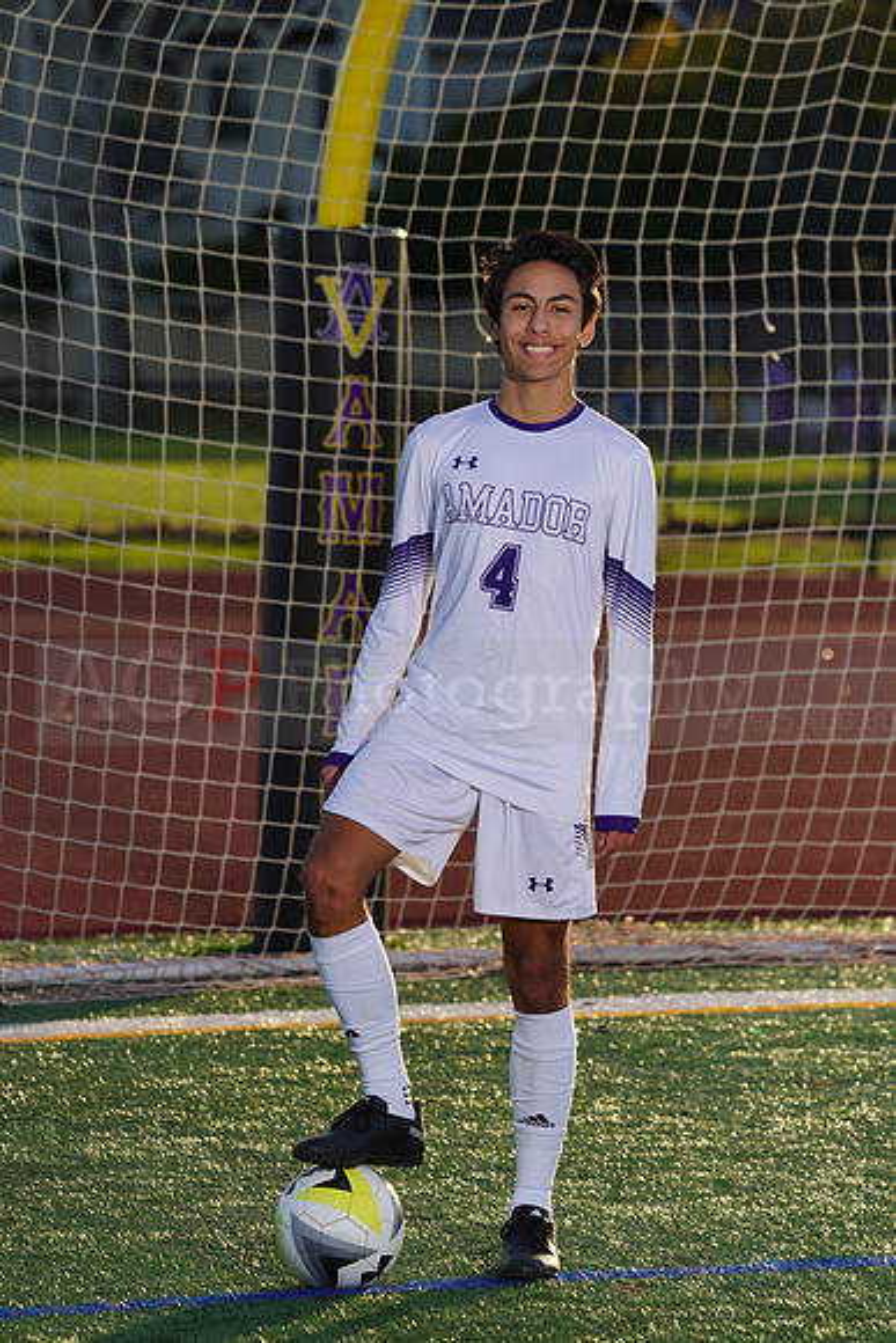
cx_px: 448
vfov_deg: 8.8
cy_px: 672
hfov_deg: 5.9
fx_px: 8767
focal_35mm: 235
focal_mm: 235
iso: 100
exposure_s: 1/200
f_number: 8
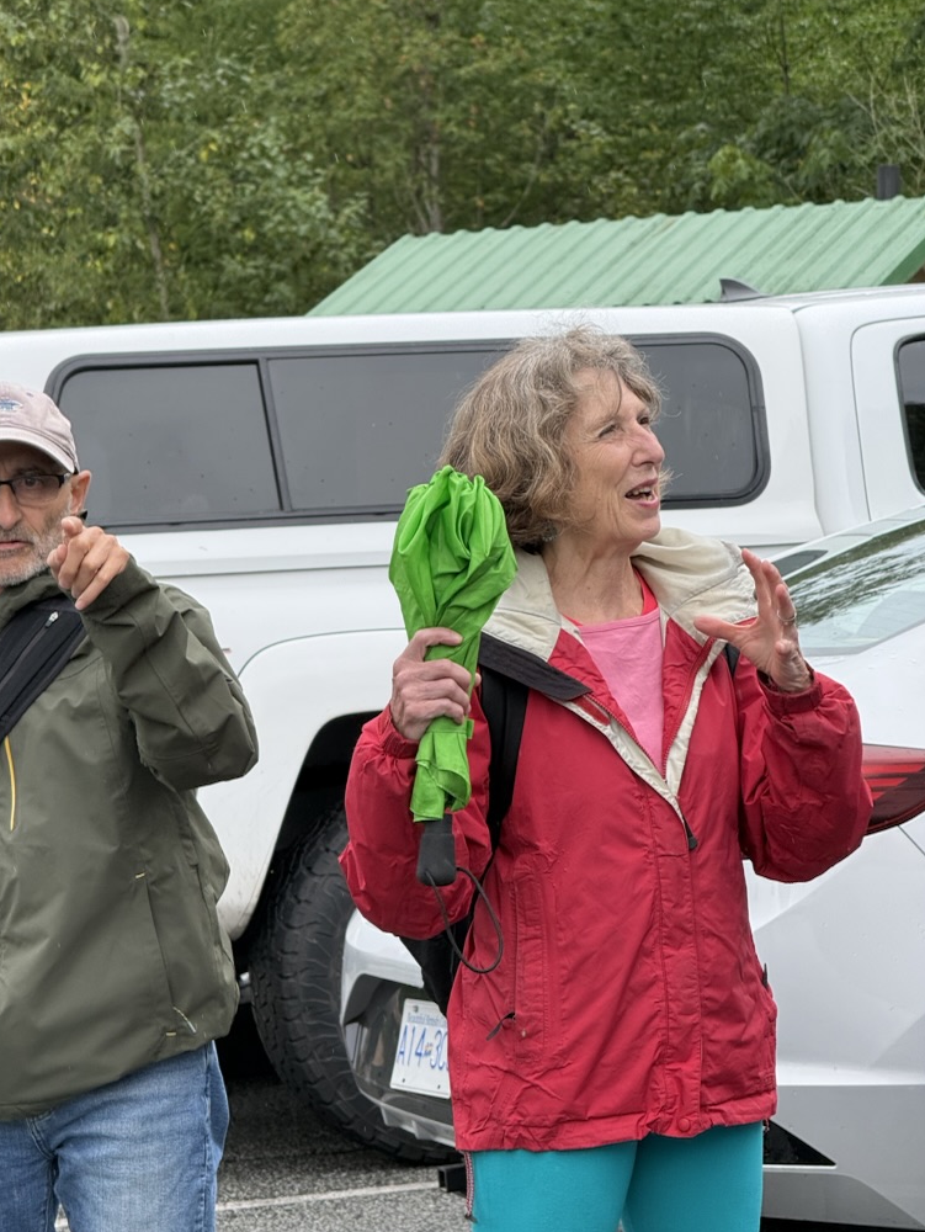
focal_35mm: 132
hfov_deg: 11.2
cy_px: 615
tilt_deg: +0.6
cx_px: 421
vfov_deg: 14.9
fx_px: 4699
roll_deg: +2.3
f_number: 2.8
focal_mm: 15.66
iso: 50
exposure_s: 1/490
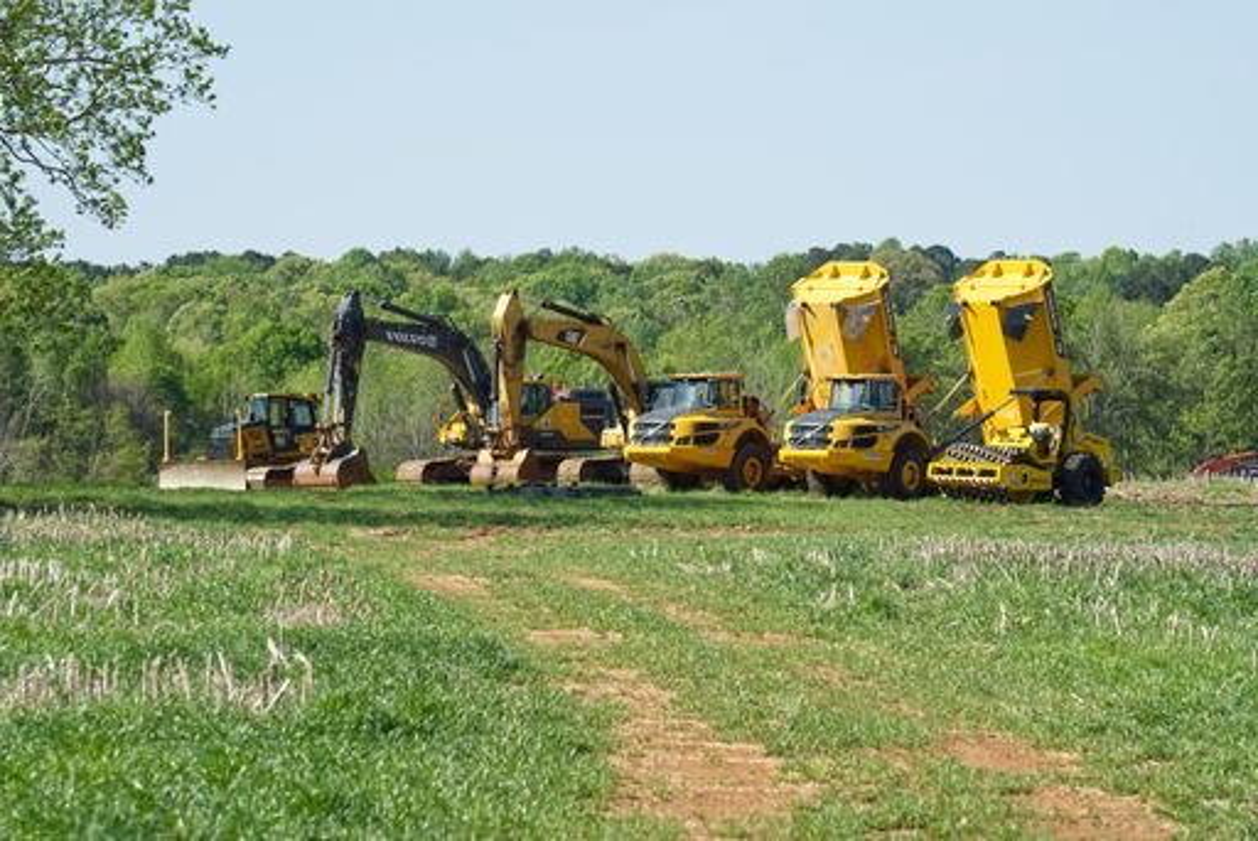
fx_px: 7402
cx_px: 629
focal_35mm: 212
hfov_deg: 9.7
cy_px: 420
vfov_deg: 6.5
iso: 320
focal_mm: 211.7
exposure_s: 1/250
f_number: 11
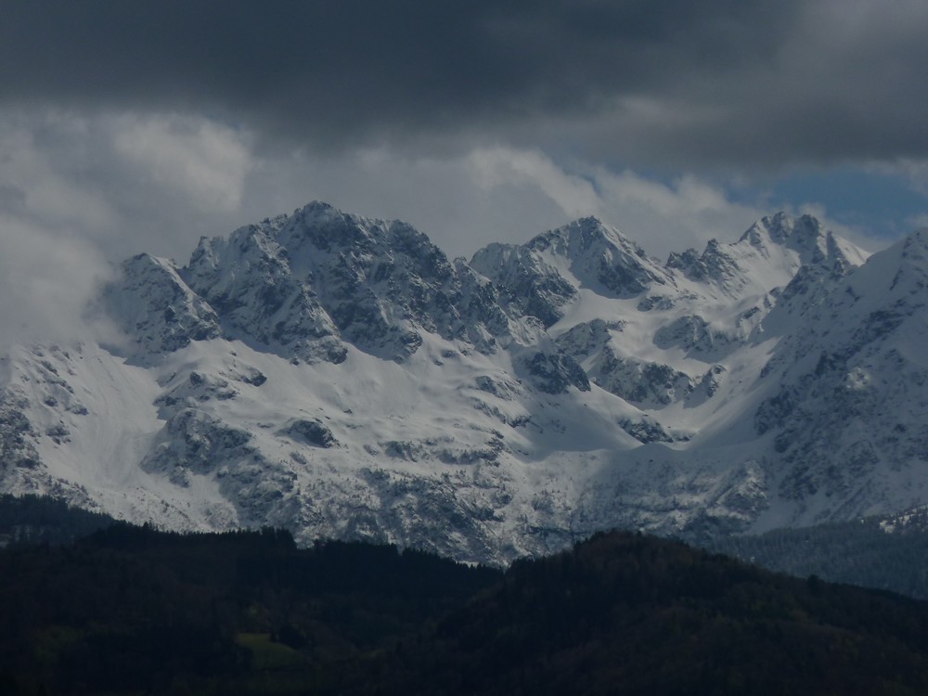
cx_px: 464
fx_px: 8043
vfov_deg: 5.0
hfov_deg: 6.6
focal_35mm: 300
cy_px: 348
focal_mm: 49.2
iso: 80
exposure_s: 1/1600
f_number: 6.3
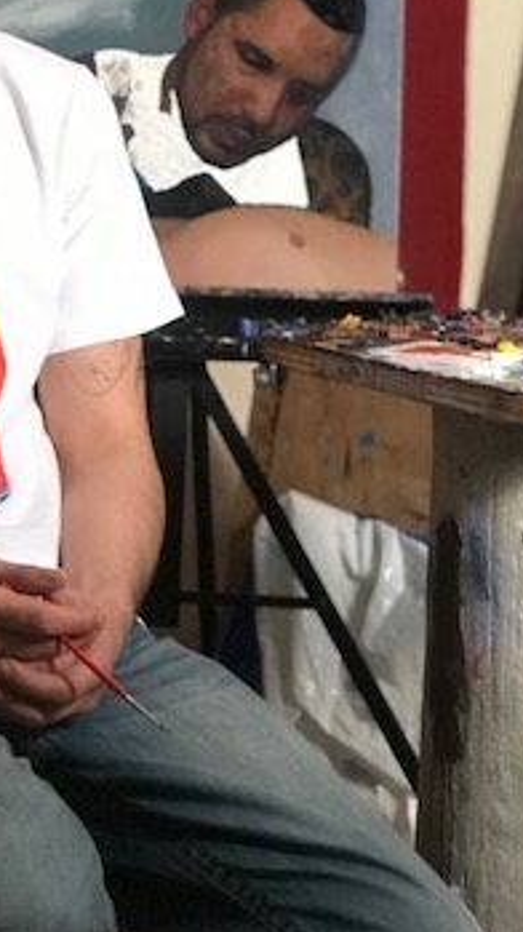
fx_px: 2814
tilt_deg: -6.0
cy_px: 134
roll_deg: -1.0
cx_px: 200
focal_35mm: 114
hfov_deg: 10.6
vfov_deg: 18.5
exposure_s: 1/60
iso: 400
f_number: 2.8
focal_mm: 6.6
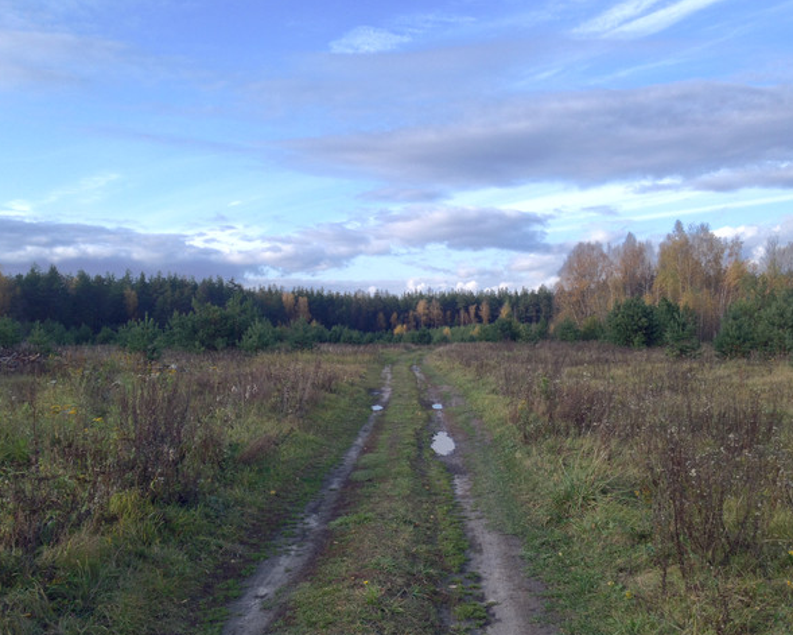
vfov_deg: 42.2
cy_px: 318
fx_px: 821
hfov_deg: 51.5
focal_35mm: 35
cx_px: 389
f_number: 2.4
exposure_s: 1/201
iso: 50
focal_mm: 4.12
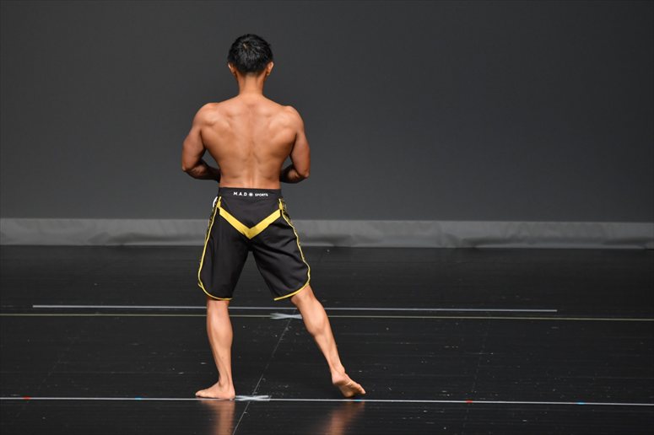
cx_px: 327
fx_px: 6265
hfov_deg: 6.0
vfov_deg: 4.0
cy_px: 218
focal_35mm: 345
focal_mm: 230
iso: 2000
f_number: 5.6
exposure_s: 1/400
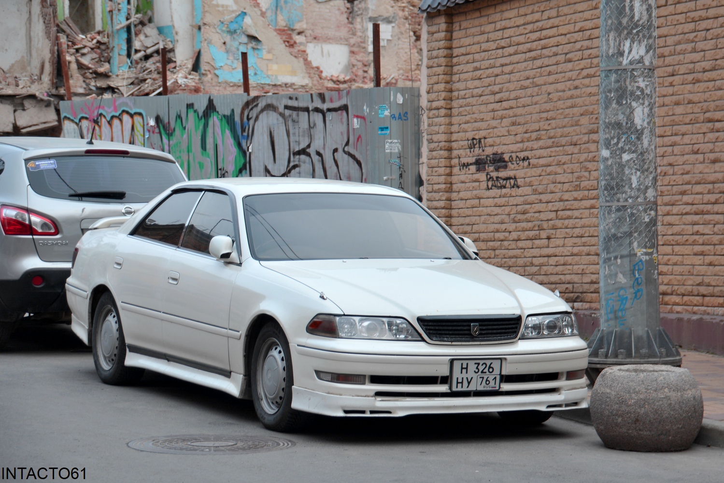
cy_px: 242
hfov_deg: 18.2
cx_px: 362
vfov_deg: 12.2
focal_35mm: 112
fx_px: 2263
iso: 200
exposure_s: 1/125
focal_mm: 75
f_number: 5.6
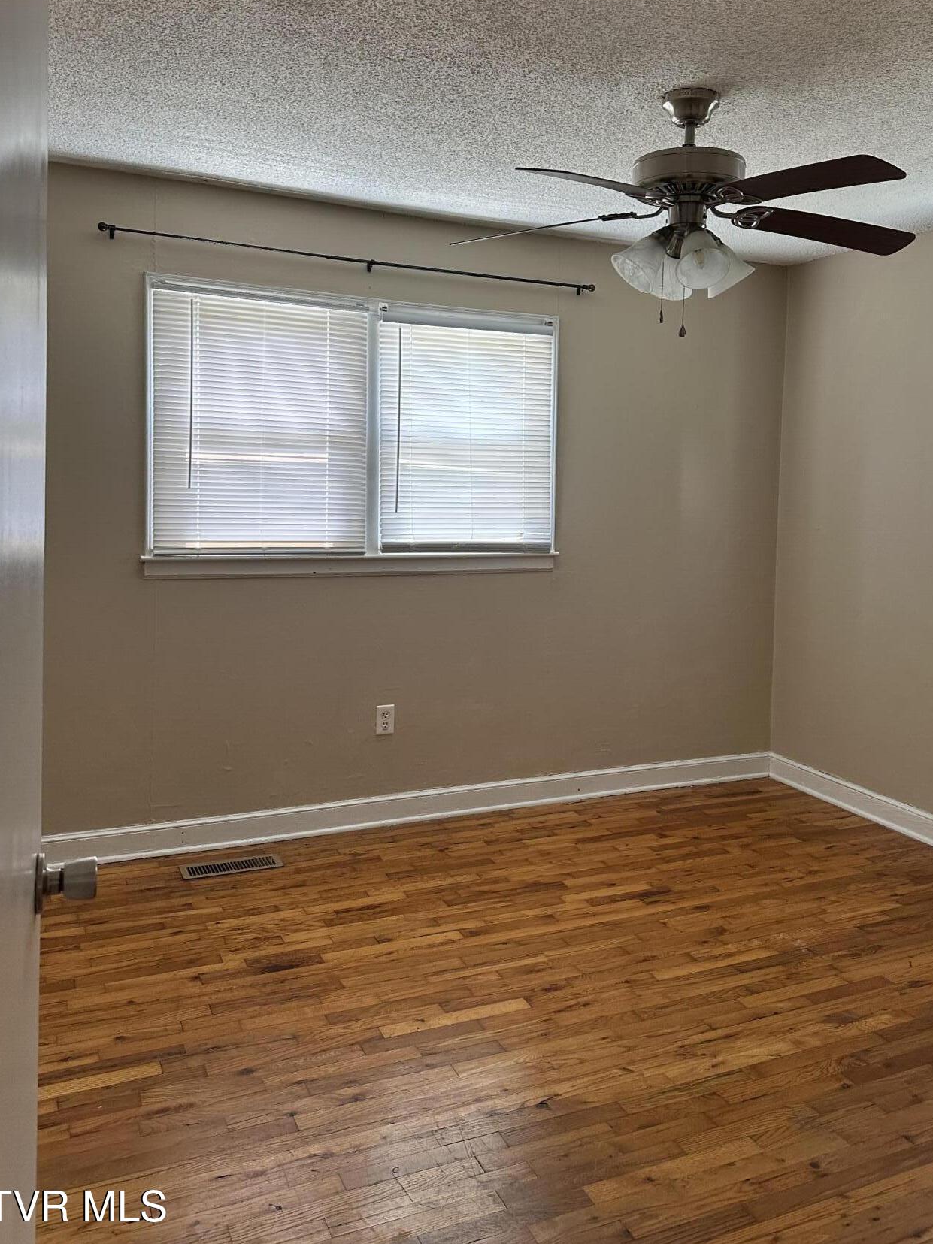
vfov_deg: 61.3
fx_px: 1042
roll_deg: -2.0
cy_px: 524
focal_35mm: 29
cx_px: 546
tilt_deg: -1.4
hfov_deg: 48.0
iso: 200
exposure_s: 1/120
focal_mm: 6.86
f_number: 1.78
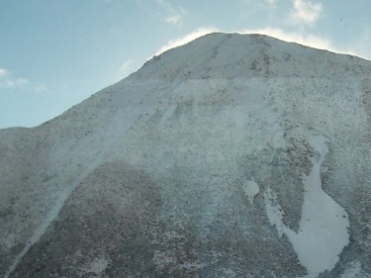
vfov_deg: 17.9
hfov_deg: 23.7
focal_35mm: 81
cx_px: 302
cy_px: 248
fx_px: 868
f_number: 2.8
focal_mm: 6.3
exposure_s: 1/500
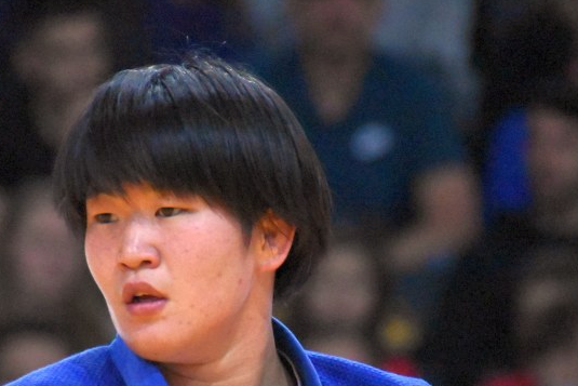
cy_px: 322
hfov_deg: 2.4
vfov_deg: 1.6
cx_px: 243
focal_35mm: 862
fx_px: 13843
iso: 12800
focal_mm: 300
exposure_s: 1/800
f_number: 7.1
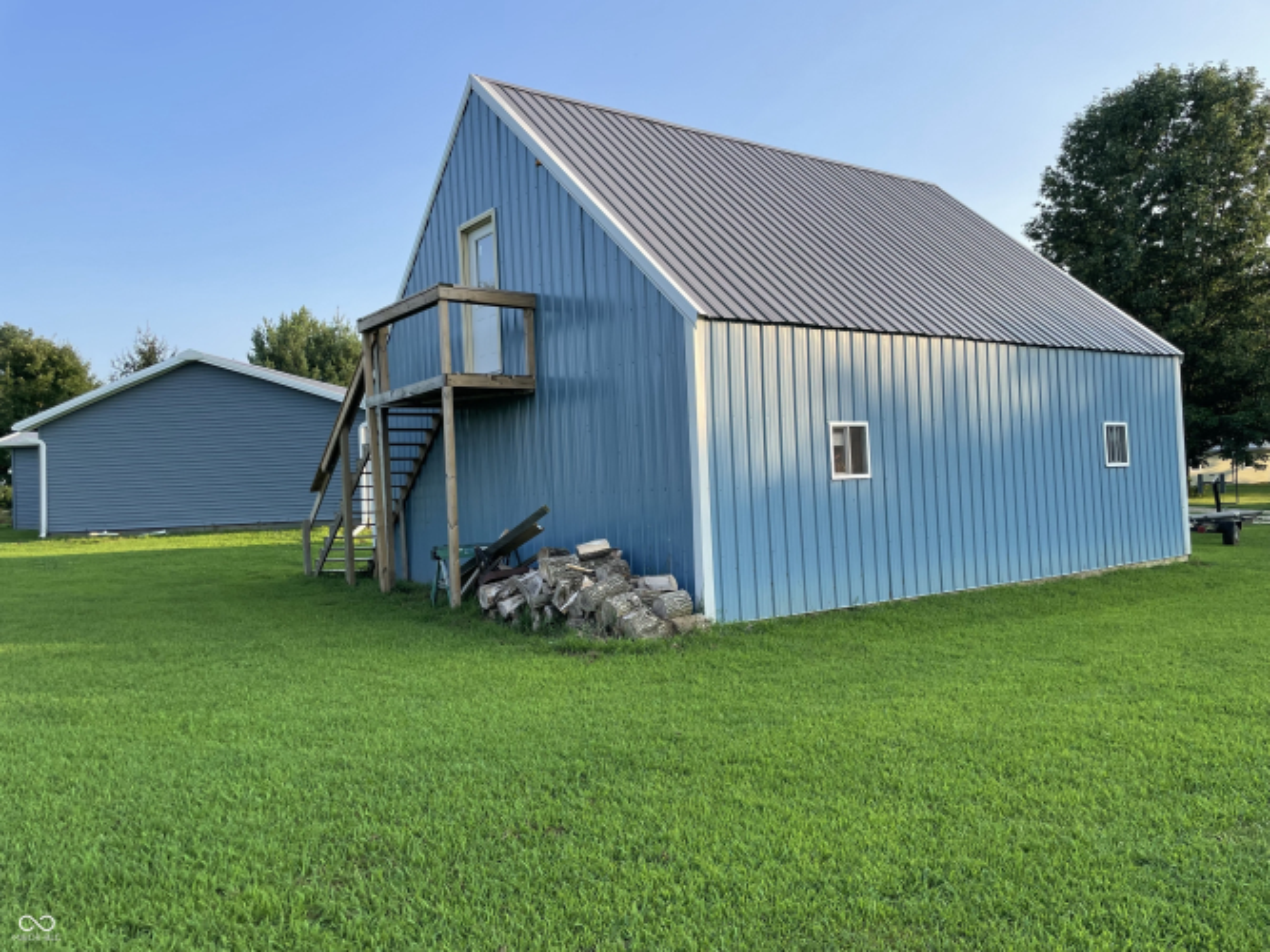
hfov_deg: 67.3
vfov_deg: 53.0
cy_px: 476
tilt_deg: +1.8
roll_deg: +2.0
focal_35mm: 26
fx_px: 954
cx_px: 635
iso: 32
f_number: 1.6
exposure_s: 1/917
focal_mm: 4.2
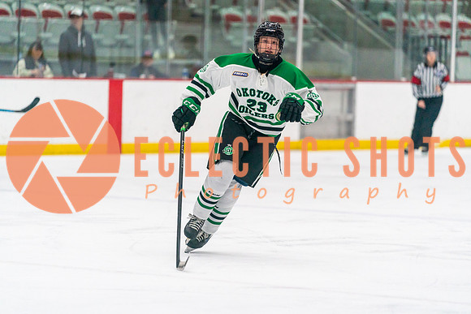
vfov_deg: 6.6
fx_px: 2719
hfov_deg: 9.9
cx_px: 236
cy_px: 157
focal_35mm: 208
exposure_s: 1/1600
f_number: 2.8
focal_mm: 200
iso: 4000
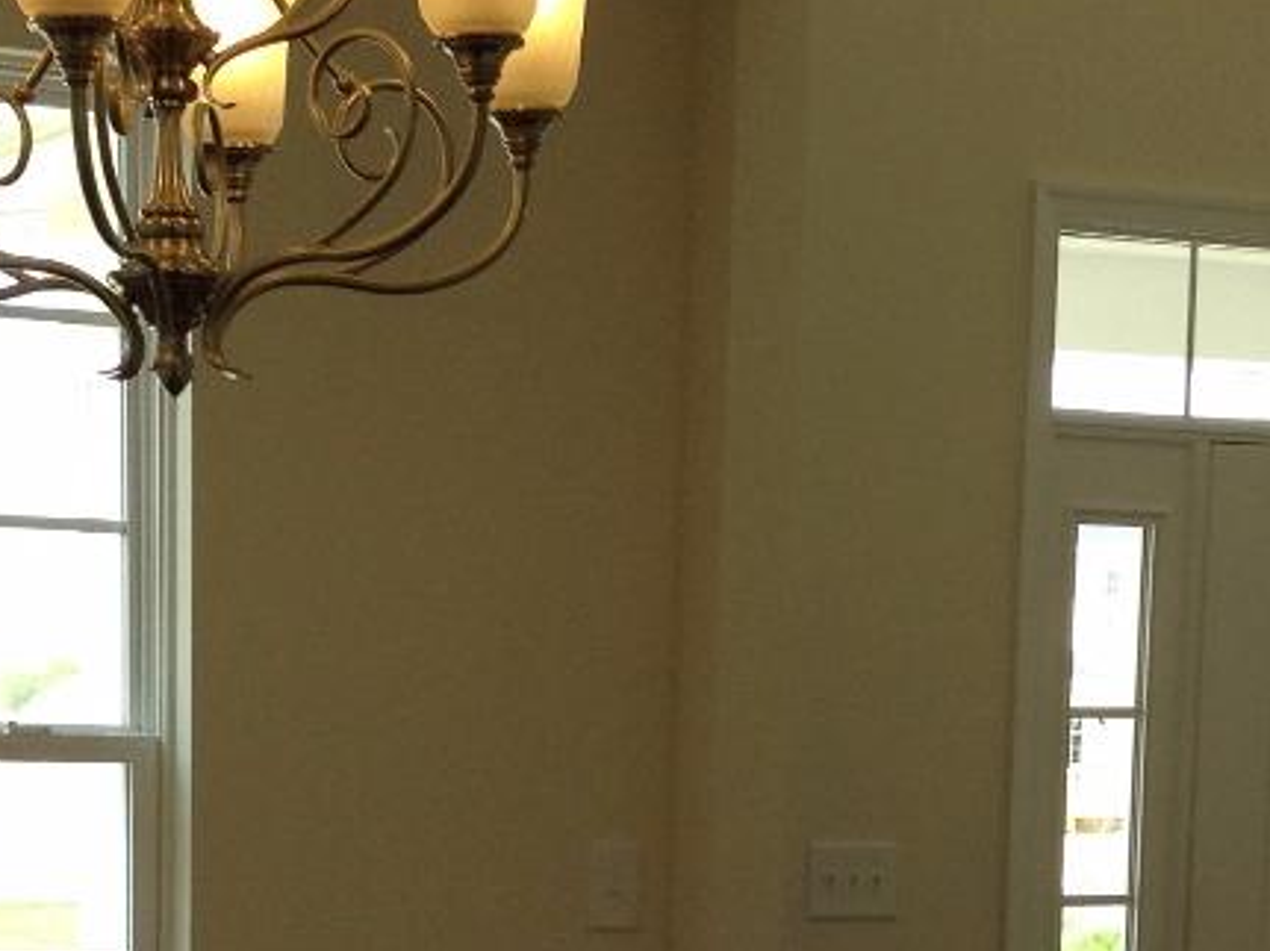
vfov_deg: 12.2
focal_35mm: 117
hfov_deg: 16.8
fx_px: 4291
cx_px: 566
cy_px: 1322
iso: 50
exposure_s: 1/196
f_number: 2.4
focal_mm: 4.28
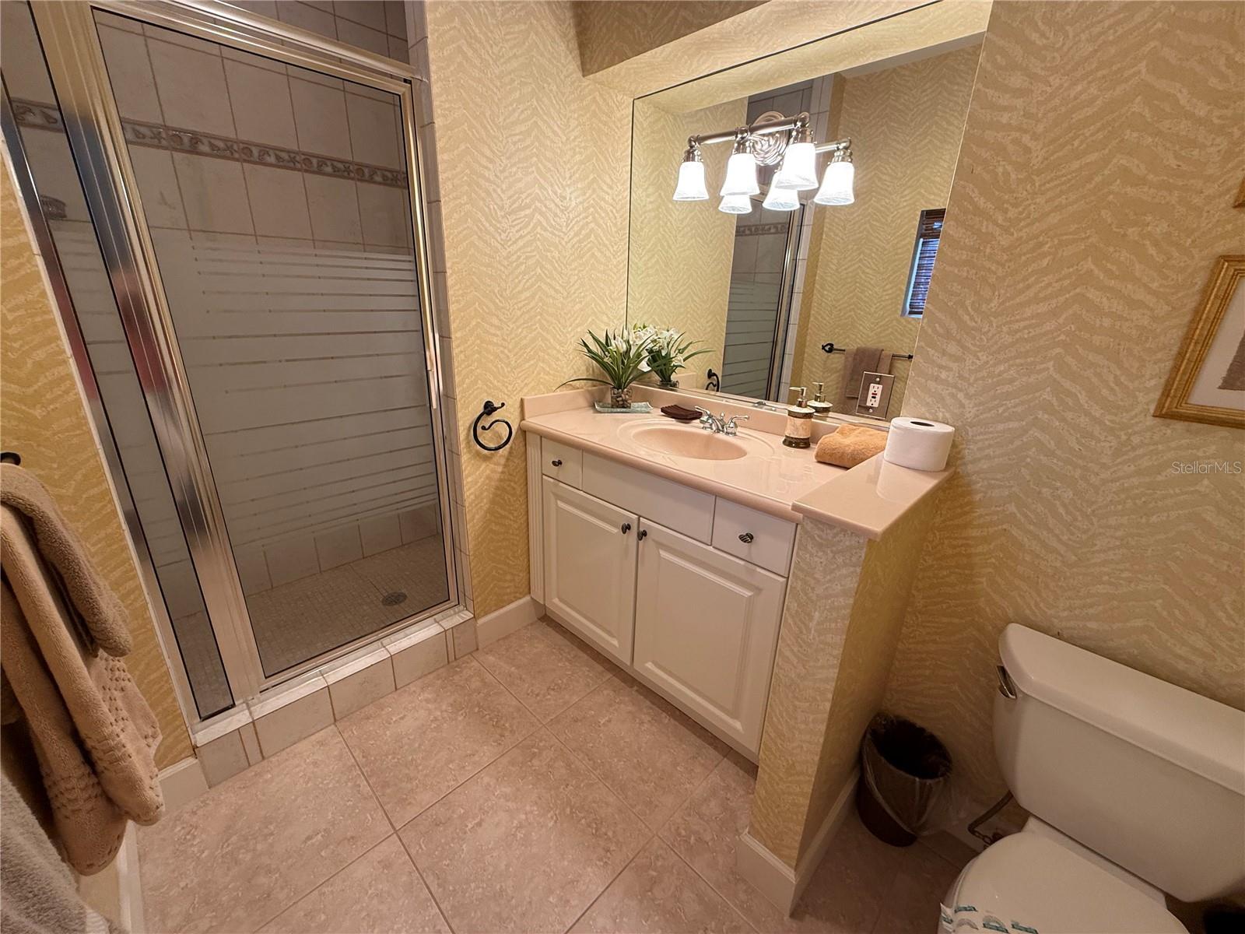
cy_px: 467
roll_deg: -2.0
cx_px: 622
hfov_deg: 102.1
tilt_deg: -17.9
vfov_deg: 85.7
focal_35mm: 14
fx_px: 504
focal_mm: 2.22
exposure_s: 1/120
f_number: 2.2
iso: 125
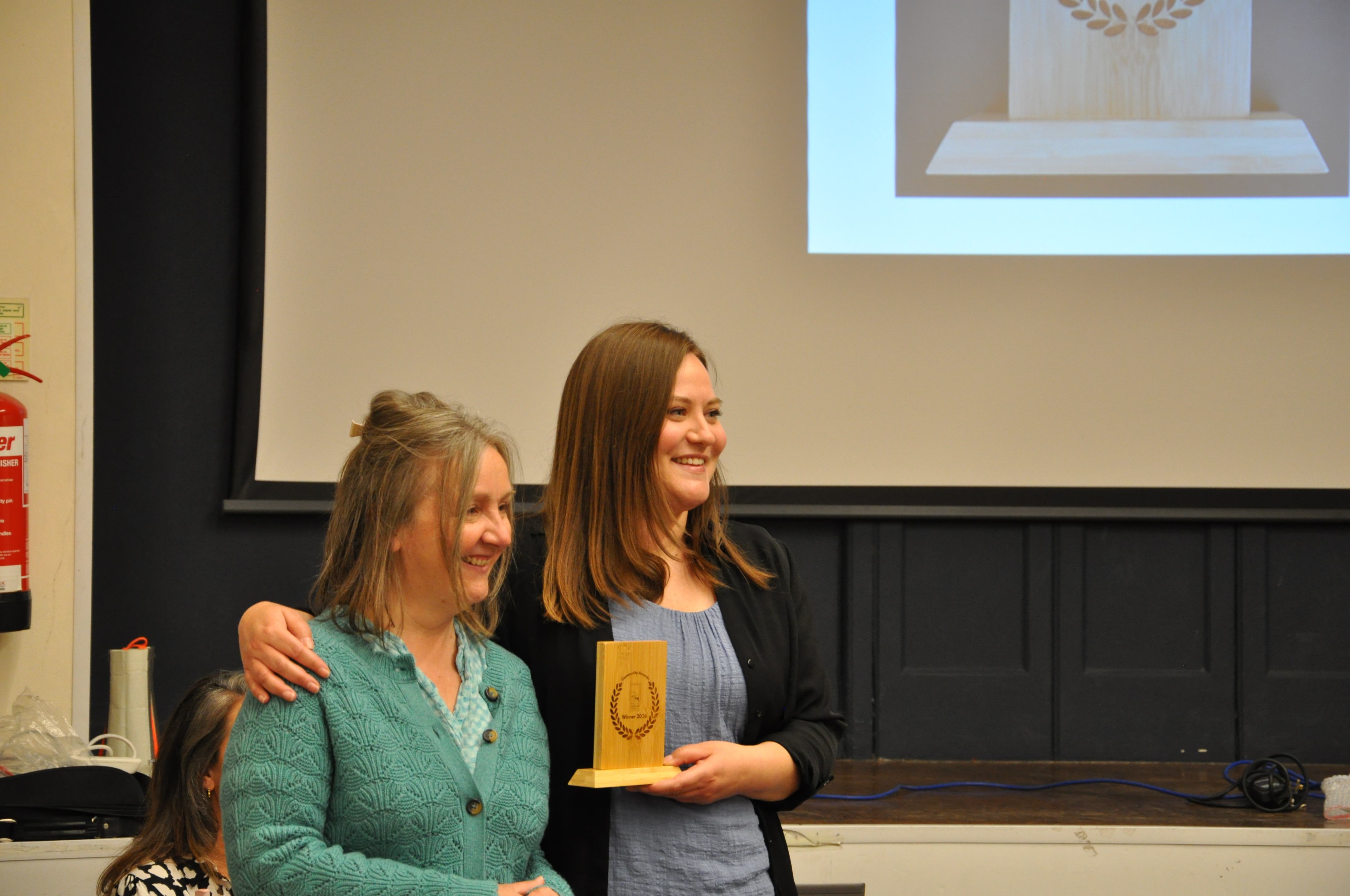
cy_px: 448
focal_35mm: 120
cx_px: 675
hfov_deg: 17.1
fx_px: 4494
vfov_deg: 11.4
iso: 1000
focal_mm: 80
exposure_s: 1/30
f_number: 5.3
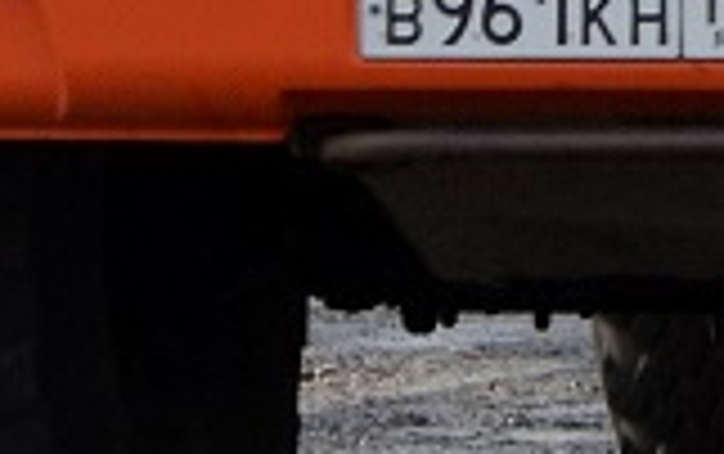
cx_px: 859
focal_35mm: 795
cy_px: -773
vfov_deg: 1.7
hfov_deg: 2.6
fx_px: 15703
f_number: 4.5
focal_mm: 70
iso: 450
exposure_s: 1/1000
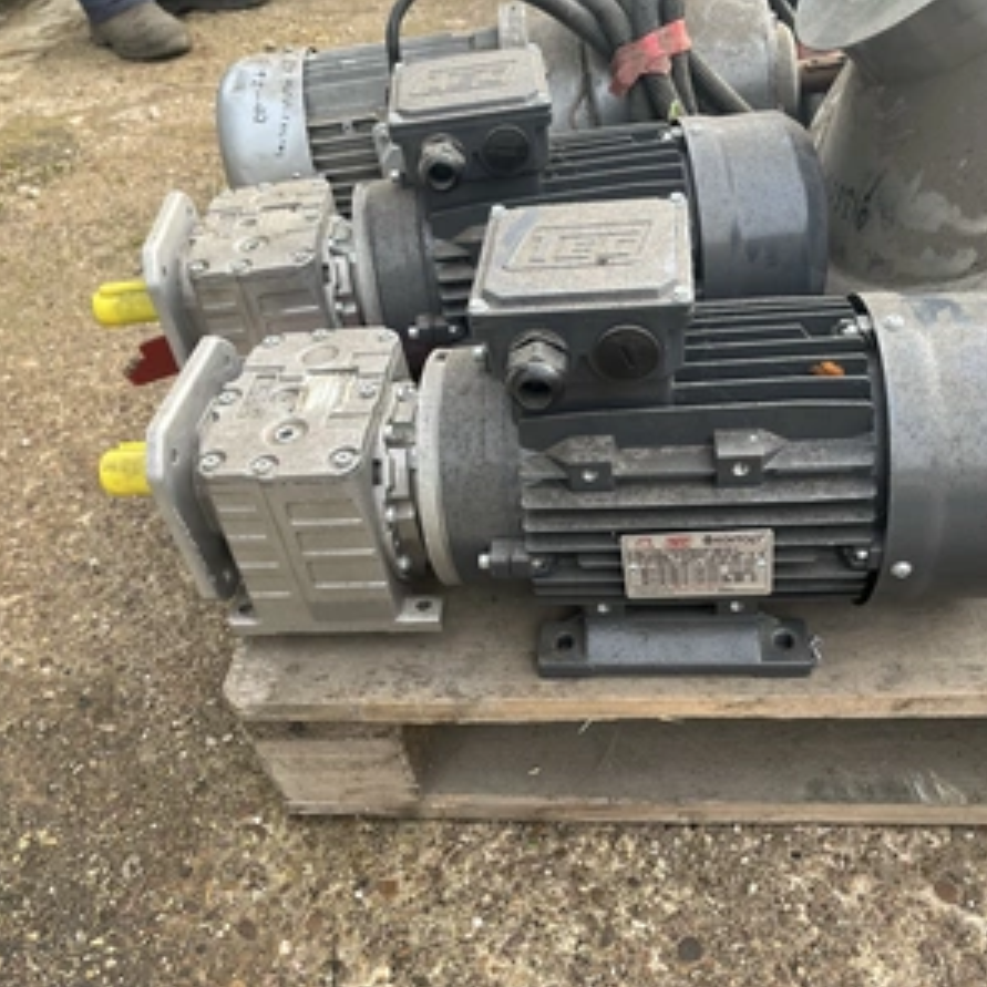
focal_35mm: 31
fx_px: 1000
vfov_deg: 52.5
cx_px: 552
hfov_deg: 52.4
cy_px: 495
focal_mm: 5.1
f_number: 1.6
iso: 50
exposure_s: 1/192
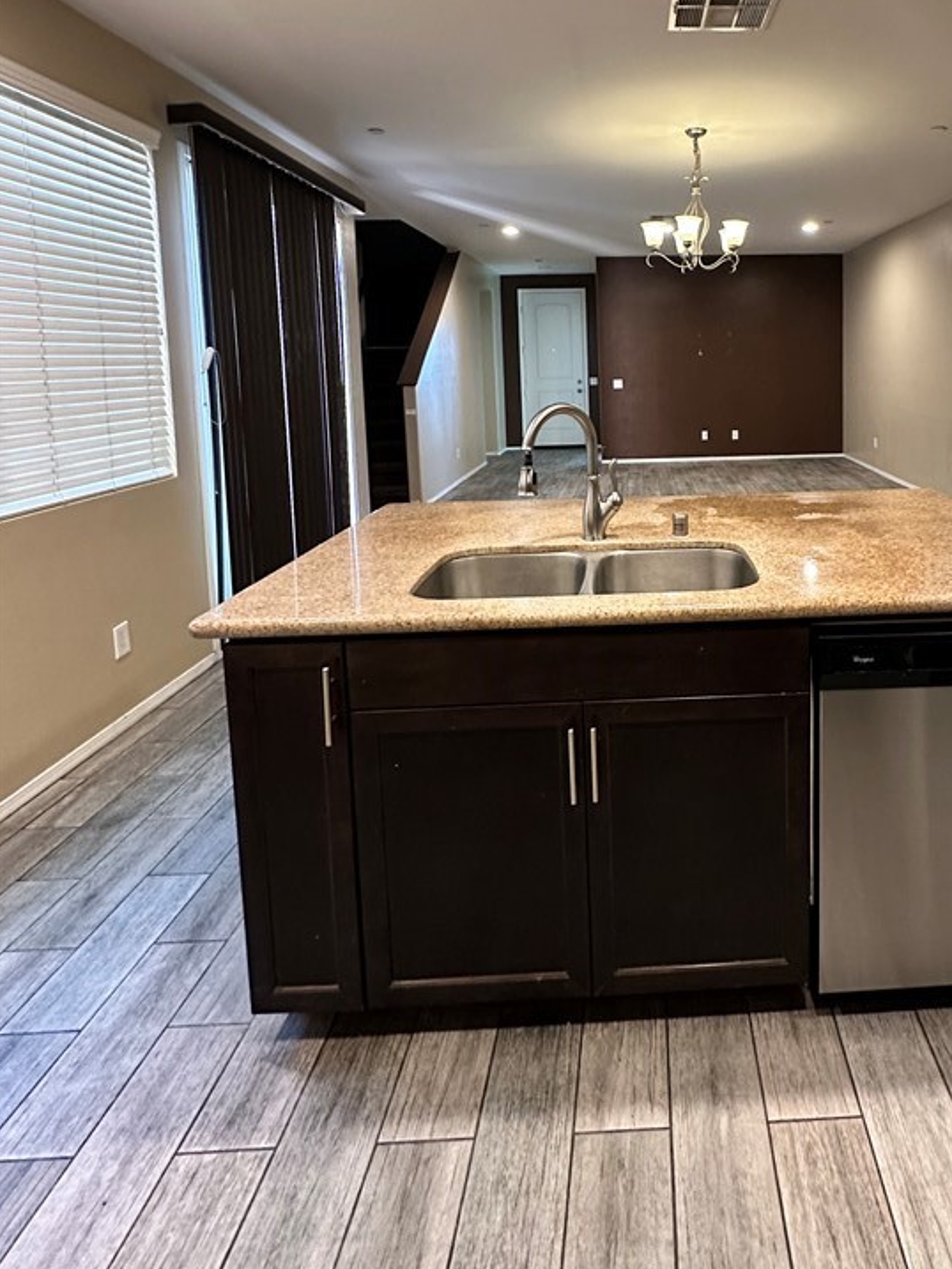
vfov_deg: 79.0
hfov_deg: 63.4
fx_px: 733
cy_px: 419
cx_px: 672
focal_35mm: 20
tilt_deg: -3.5
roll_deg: +0.4
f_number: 2.2
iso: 500
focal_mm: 2.22
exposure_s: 1/60
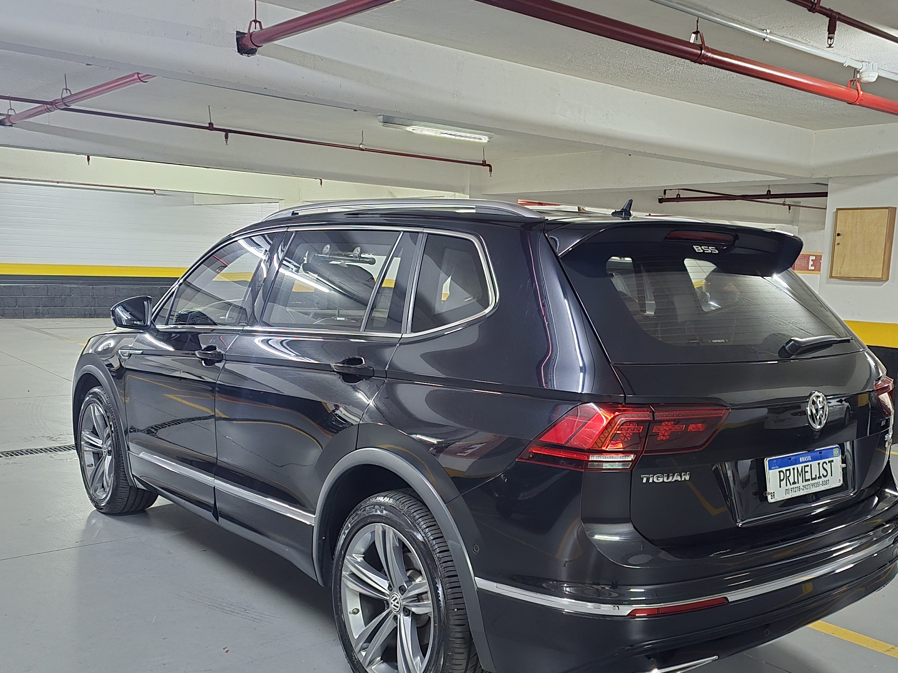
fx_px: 882
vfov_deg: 41.6
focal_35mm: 34
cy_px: 411
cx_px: 518
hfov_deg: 53.7
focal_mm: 6.3
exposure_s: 1/30
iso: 2500
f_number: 1.7
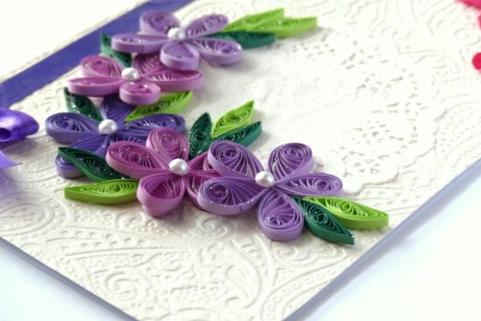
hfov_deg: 18.9
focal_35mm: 108
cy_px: 137
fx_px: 1443
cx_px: 262
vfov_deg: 12.7
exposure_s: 1/200
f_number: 2.8
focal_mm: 16.9
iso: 100
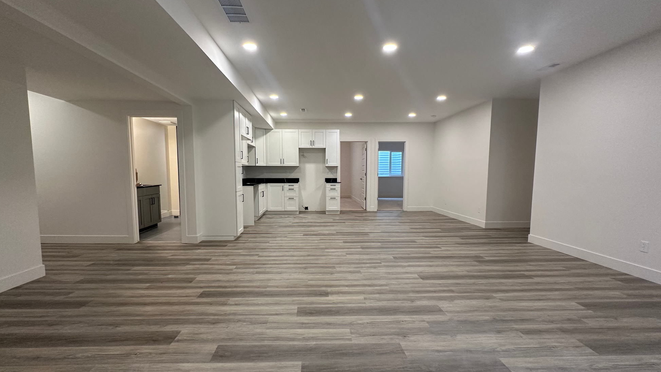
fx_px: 280
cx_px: 320
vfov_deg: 67.0
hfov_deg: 99.3
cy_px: 197
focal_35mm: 16
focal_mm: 2.22
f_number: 2.2
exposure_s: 1/120
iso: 250
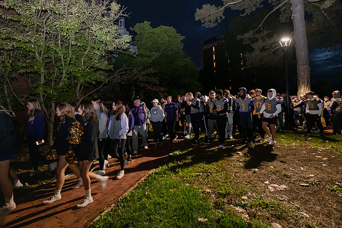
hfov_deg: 90.0
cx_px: 175
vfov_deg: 67.3
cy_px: 108
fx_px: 171
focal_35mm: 18
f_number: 5
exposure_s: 1/40
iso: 5000
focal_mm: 17
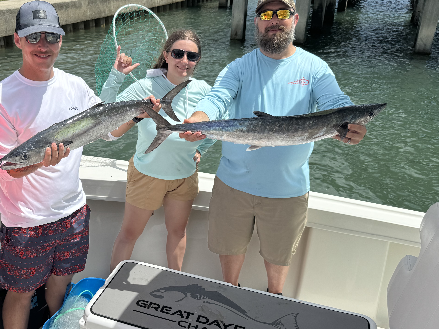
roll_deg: -0.2
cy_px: 189
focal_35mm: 36
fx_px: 457
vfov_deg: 39.6
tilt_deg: -27.0
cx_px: 128
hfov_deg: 49.9
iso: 80
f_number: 1.78
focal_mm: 6.76
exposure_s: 1/6410
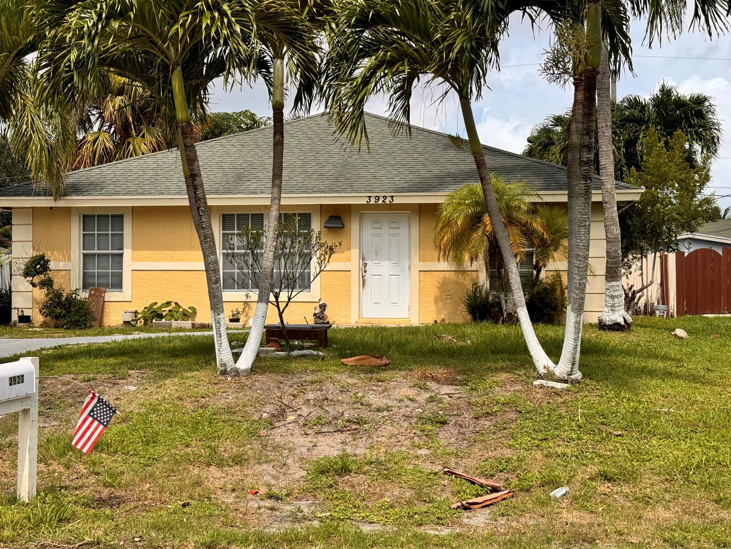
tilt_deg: -0.1
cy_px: 276
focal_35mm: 49
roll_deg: -0.4
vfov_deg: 29.7
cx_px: 363
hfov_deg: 38.9
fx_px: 1035
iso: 64
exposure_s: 1/2959
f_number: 1.78
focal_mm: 6.76
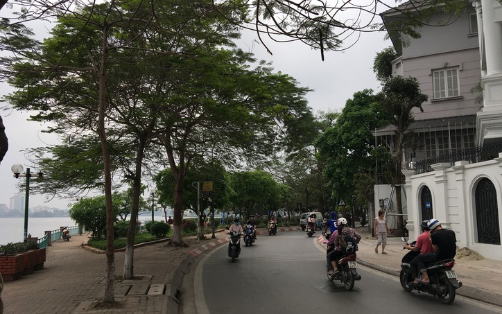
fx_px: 424
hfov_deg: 61.2
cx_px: 250
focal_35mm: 31
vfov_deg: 40.6
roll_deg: +0.4
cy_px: 169
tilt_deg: +7.1
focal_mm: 4.15
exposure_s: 1/739
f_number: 2.2
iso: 25
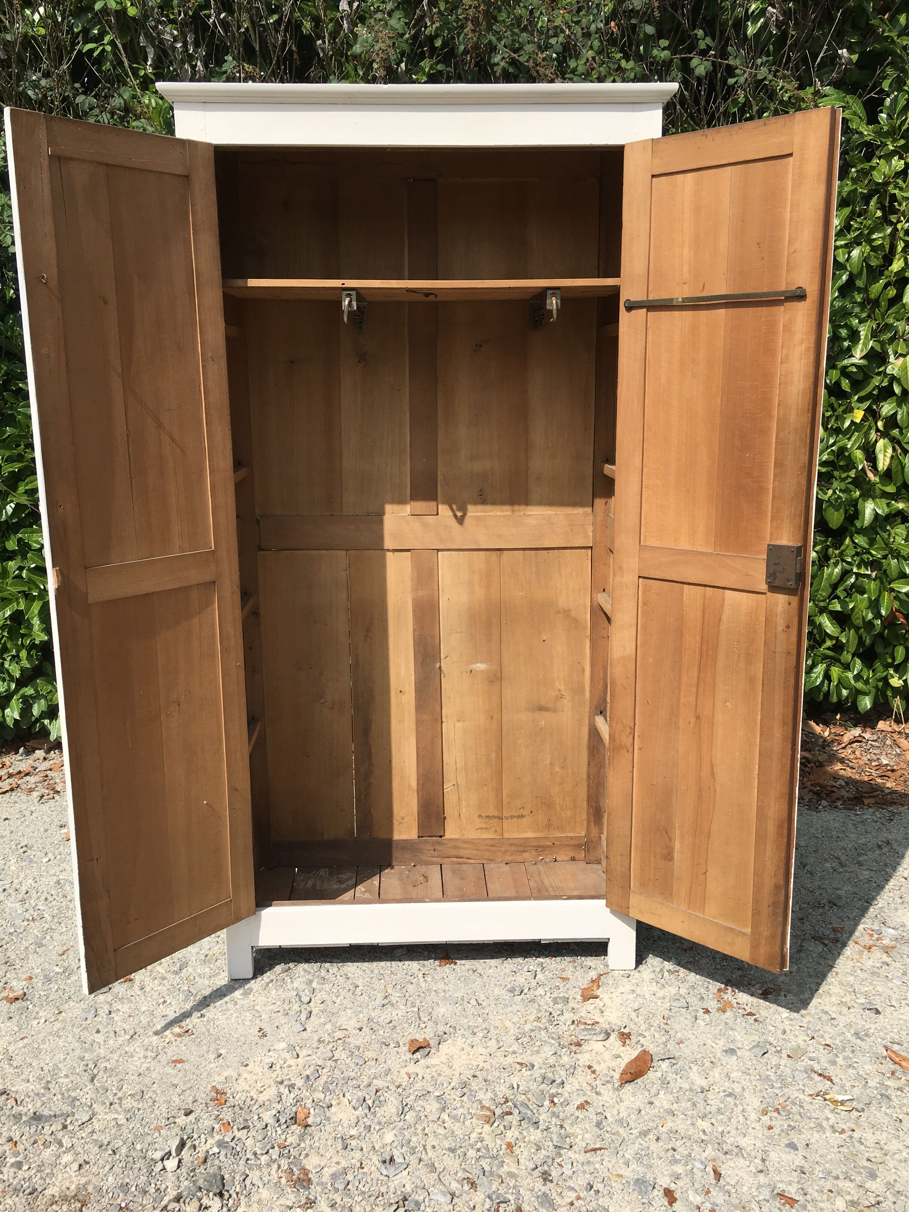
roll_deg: +0.9
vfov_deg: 61.7
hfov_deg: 48.2
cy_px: 606
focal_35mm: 29
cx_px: 454
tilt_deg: -13.7
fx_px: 1015
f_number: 2.2
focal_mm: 4.15
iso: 25
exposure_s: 1/1789
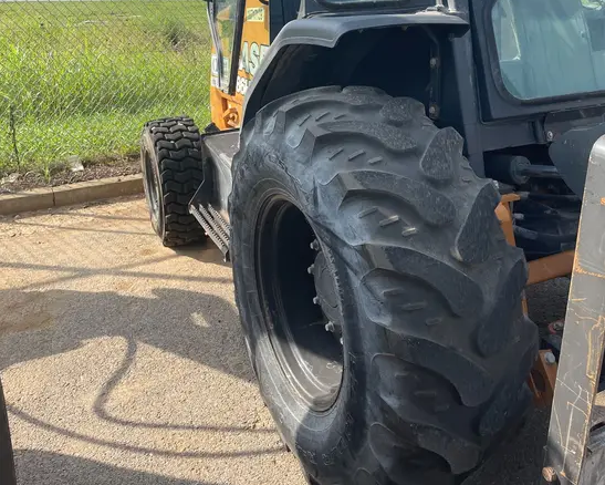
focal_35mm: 34
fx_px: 609
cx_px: 303
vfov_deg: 42.2
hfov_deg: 52.8
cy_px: 129
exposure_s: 1/1984
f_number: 1.6
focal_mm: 4.2
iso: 50
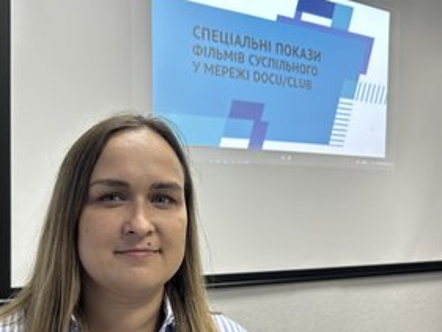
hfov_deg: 49.2
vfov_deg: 38.2
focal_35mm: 37
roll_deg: -0.3
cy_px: 223
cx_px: 146
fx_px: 473
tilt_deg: -2.7
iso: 80
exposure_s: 1/60
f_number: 1.5
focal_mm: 5.7
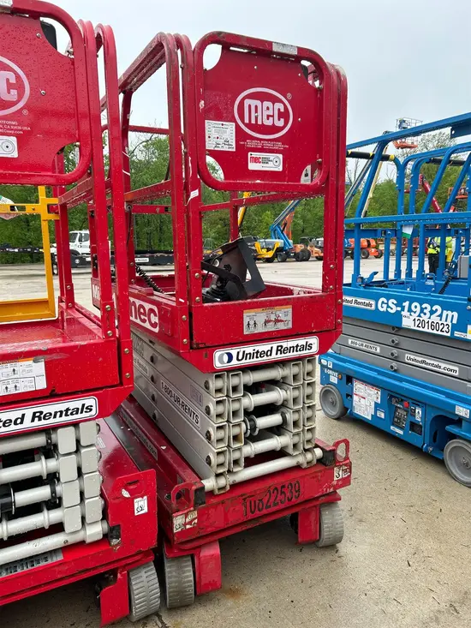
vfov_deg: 67.3
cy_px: 314
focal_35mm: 26
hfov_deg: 53.1
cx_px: 236
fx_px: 472
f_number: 1.5
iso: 40
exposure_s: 1/181
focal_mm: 5.7
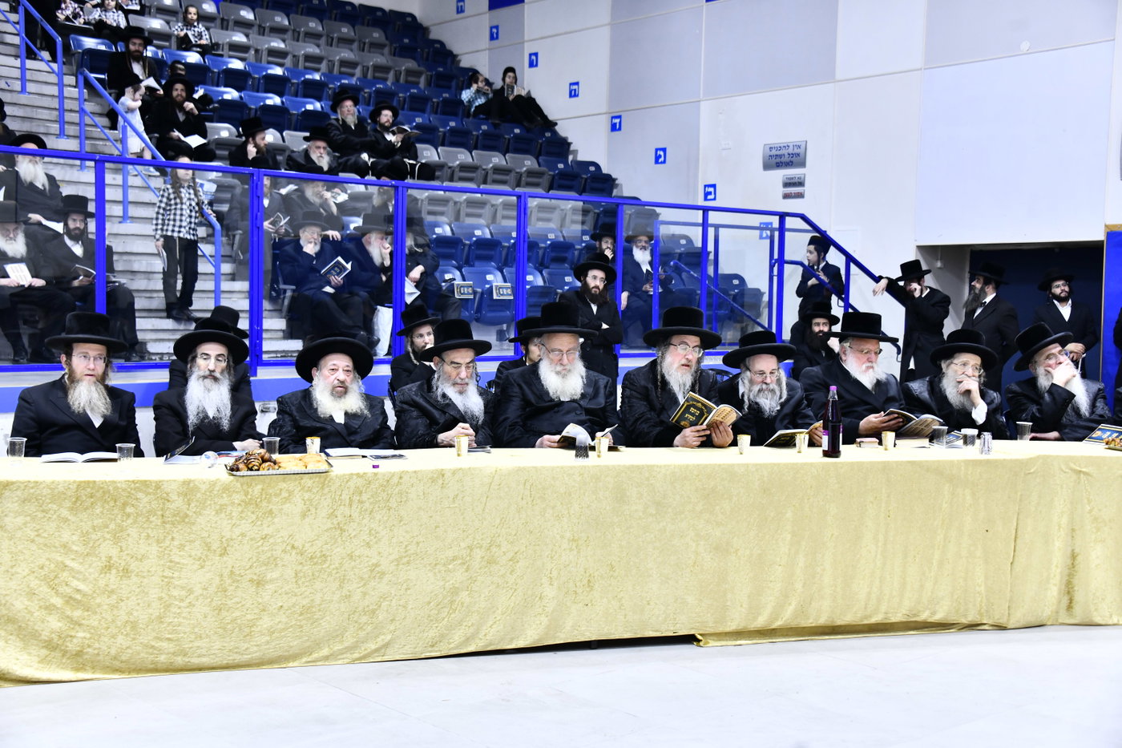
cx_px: 561
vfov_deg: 29.9
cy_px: 374
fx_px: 1402
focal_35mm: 45
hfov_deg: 43.6
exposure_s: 1/125
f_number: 5.6
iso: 1000
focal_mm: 45
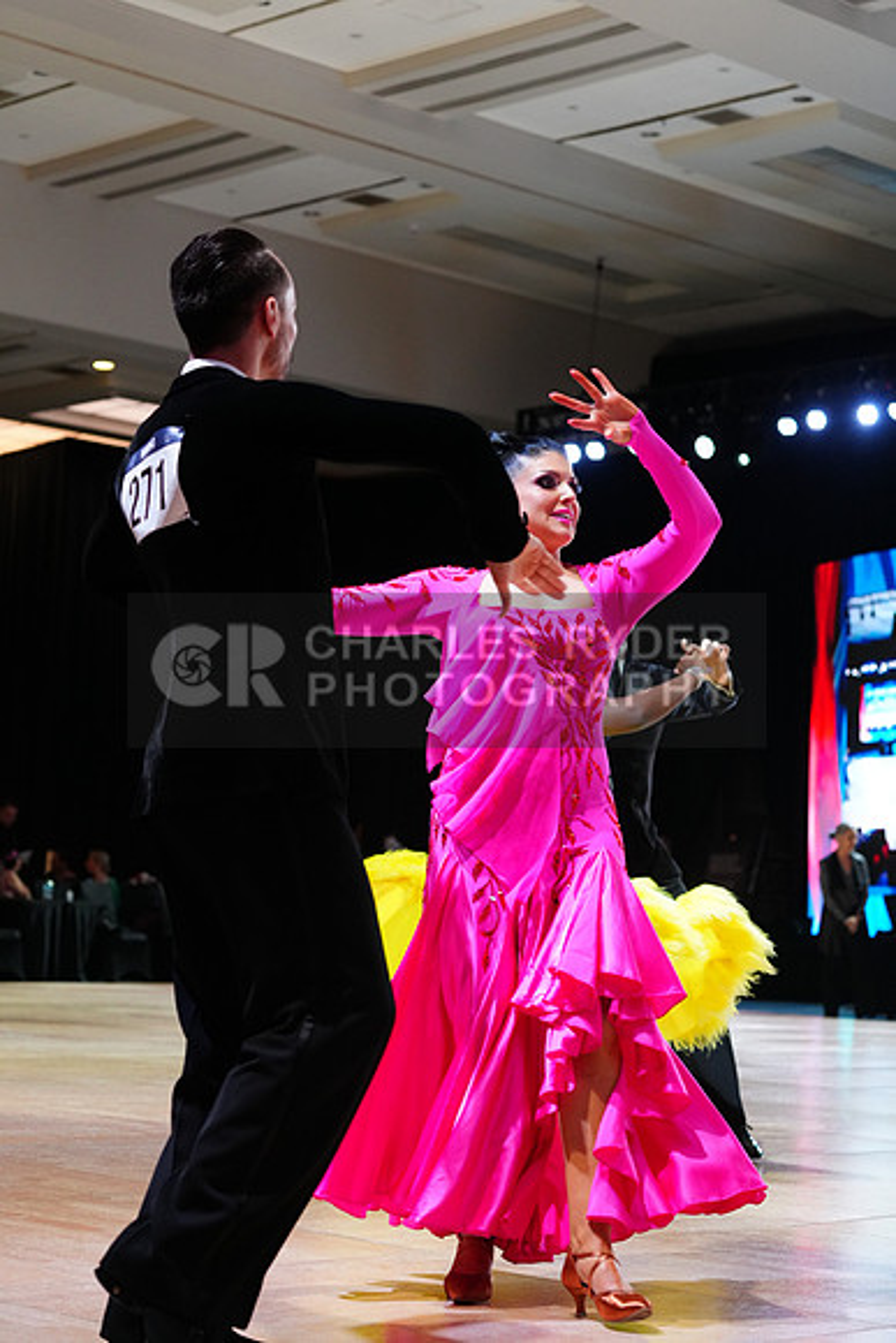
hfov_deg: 19.5
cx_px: 448
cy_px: 672
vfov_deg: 28.8
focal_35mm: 70
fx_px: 2612
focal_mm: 70
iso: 2500
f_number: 4
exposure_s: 1/250
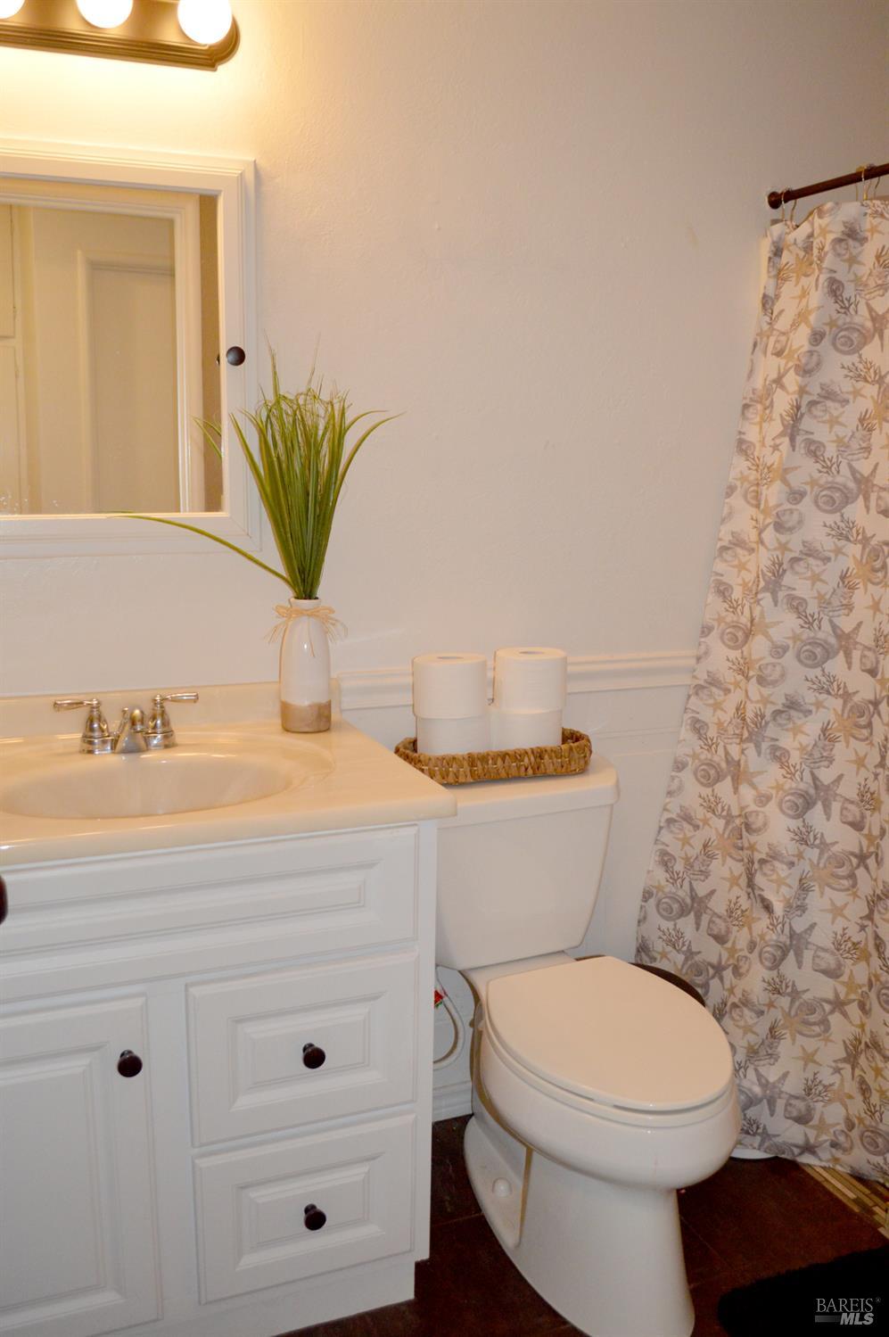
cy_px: 668
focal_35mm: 30
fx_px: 1113
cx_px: 444
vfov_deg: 62.0
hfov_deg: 43.5
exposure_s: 1/60
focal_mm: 20
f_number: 3.8
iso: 1400
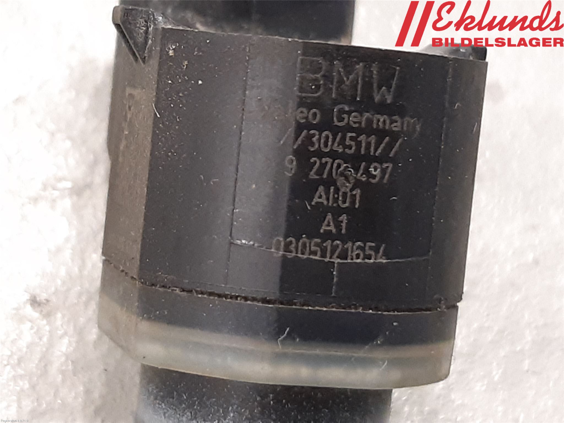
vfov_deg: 53.1
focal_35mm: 26
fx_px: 424
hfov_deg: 67.3
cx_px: 282
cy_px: 212
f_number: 1.7
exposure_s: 1/33
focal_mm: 3.93
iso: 200
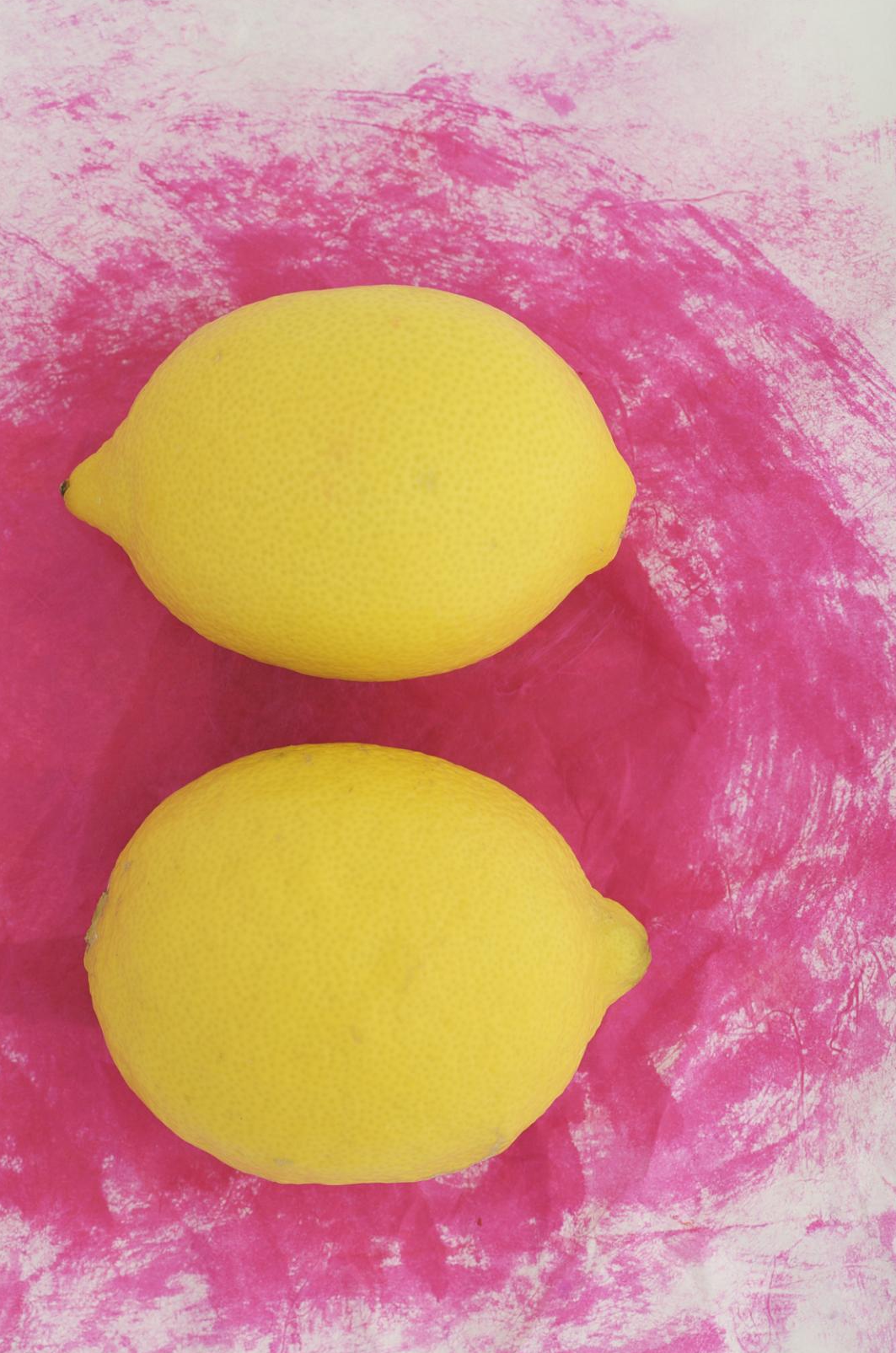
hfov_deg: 10.2
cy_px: 790
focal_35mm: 134
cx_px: 339
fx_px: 5025
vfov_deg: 15.3
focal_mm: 105
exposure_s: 1/200
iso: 200
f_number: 10
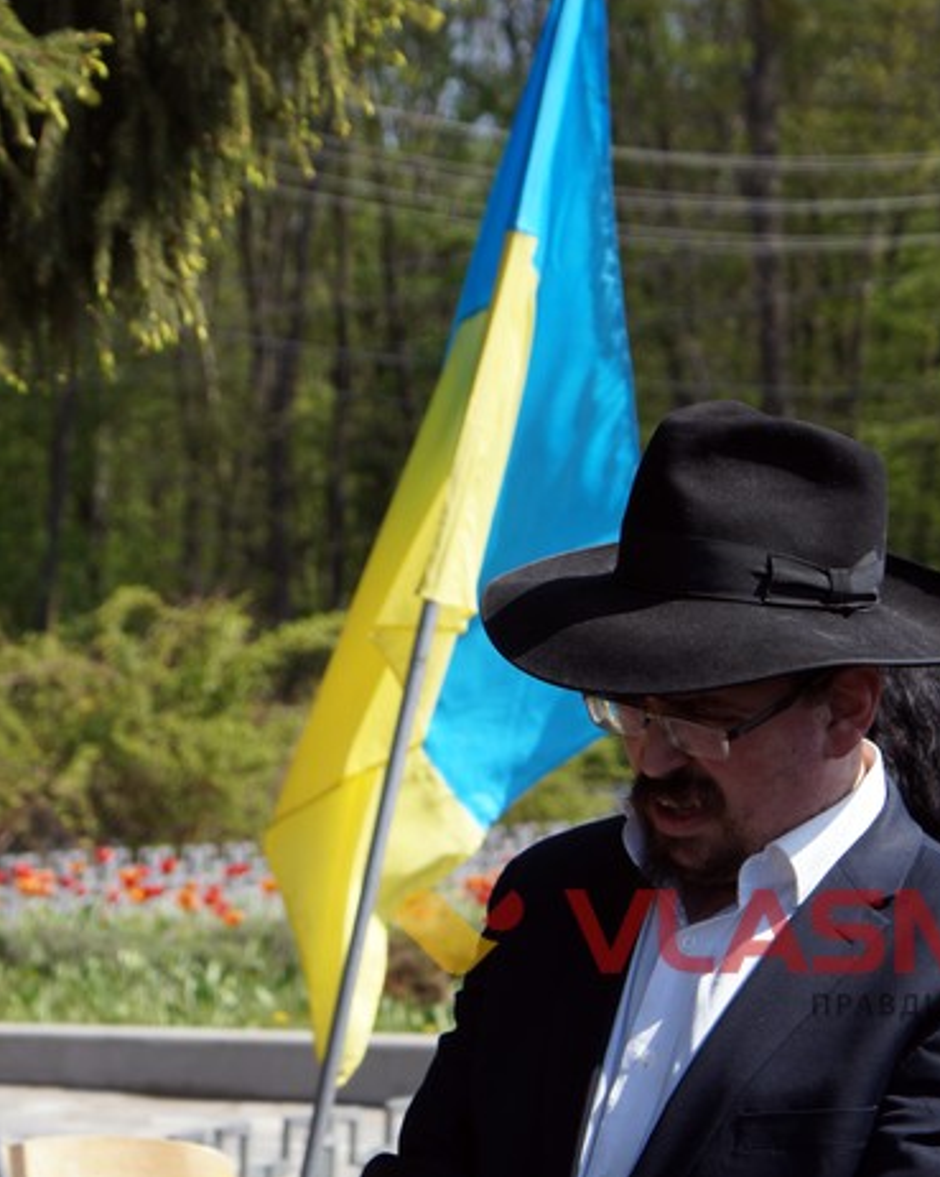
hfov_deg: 12.0
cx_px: 237
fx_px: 4456
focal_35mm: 128
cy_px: 586
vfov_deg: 15.0
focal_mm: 60
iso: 100
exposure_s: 1/200
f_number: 6.3
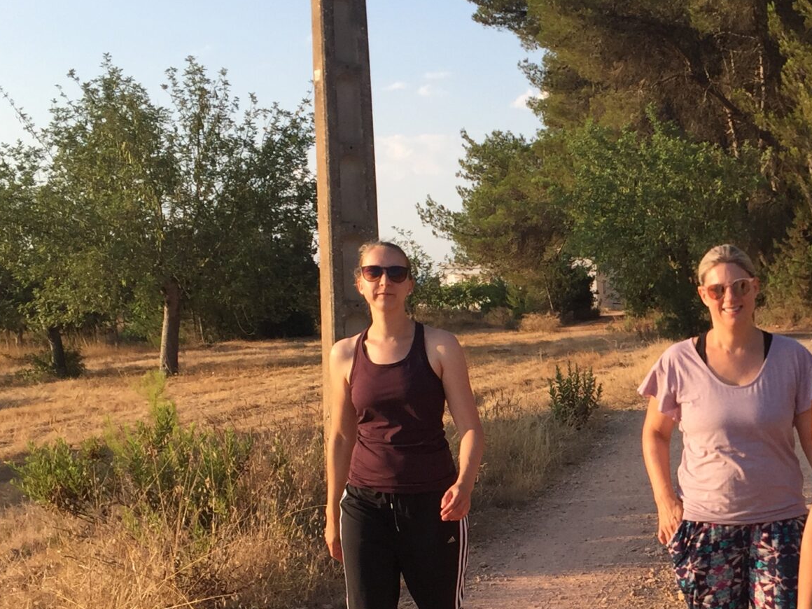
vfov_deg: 22.7
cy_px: 444
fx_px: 1501
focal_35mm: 64
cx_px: 752
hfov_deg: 28.9
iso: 32
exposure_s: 1/898
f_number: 2.2
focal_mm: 4.15
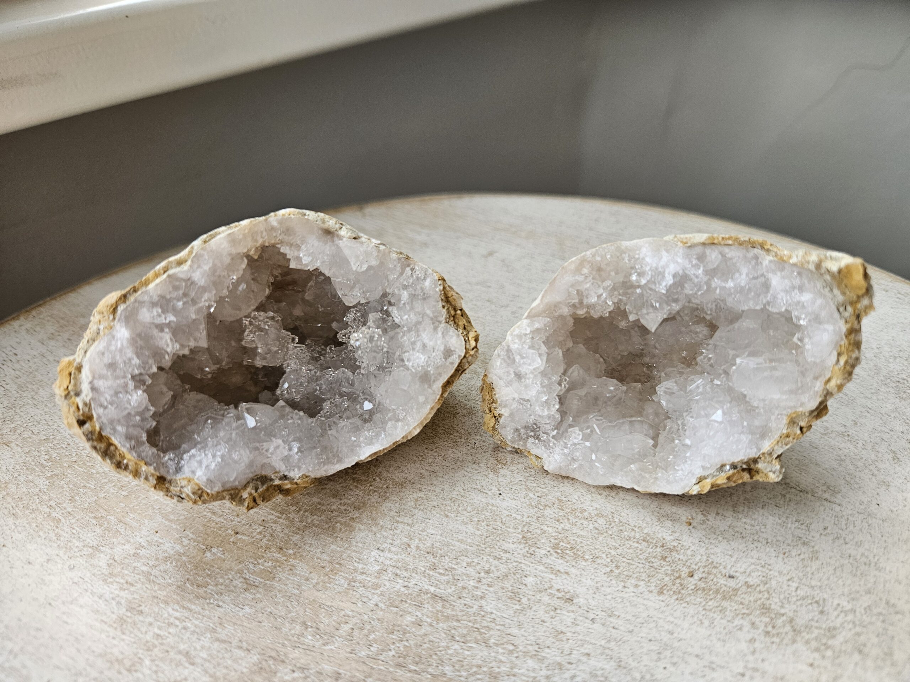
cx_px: 455
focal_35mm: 23
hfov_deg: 73.9
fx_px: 605
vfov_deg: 58.9
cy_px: 341
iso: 160
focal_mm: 5.4
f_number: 1.8
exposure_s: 1/100
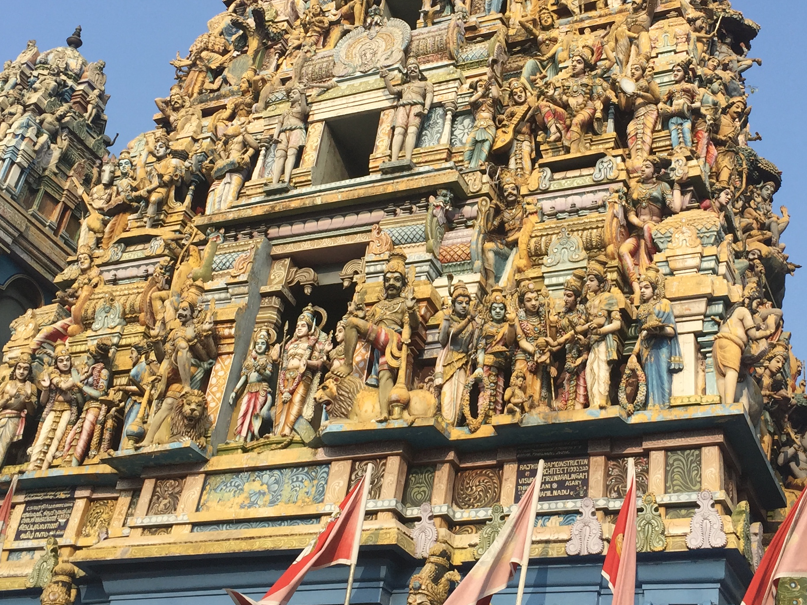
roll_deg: -9.7
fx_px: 1212
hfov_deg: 36.7
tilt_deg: +35.4
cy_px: 176
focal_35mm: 52
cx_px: 487
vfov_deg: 27.8
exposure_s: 1/1412
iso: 32
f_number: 2.2
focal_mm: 4.15
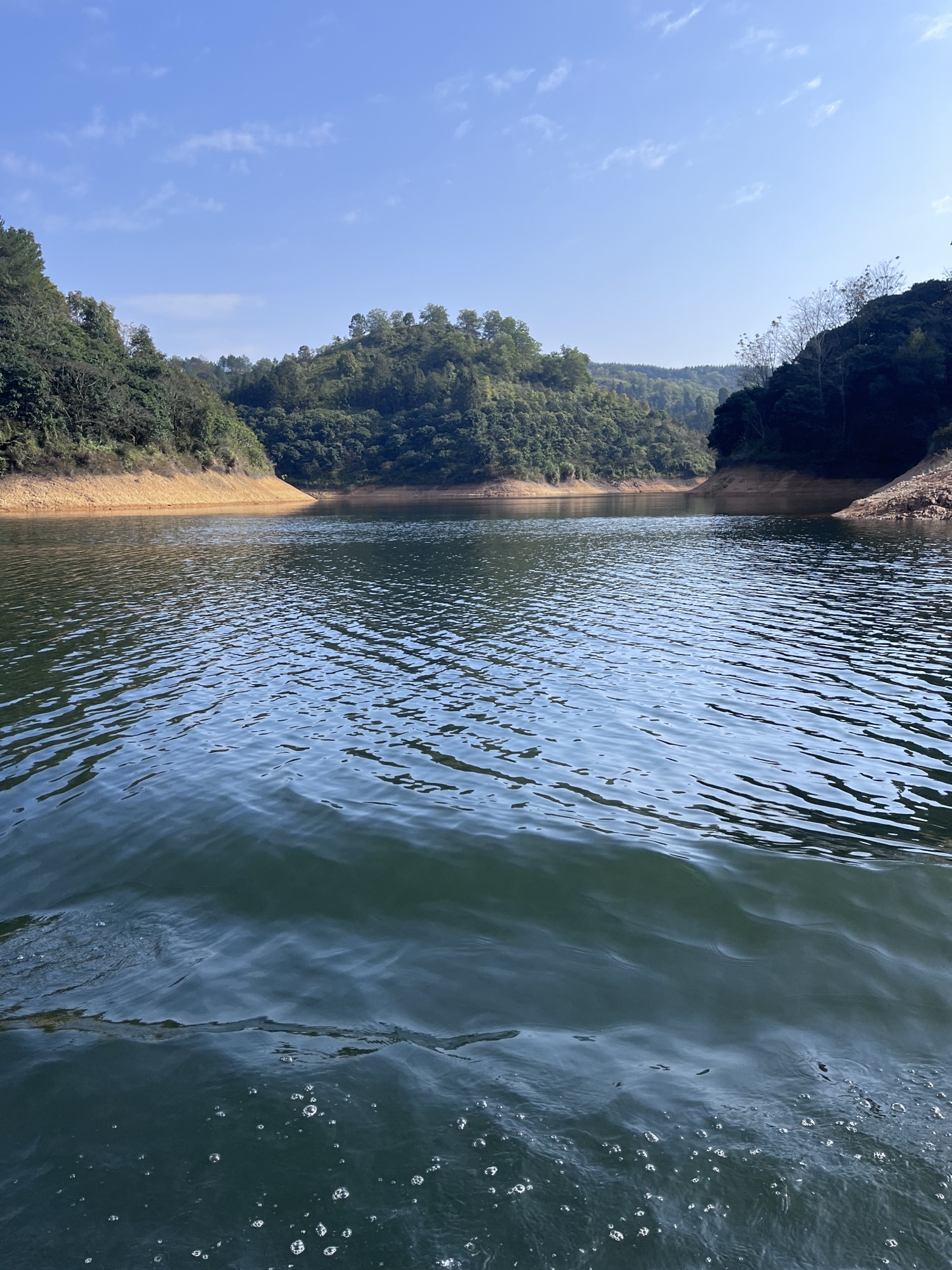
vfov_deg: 67.3
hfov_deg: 53.1
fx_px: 953
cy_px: 635
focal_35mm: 26
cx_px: 476
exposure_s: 1/2899
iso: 50
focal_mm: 5.1
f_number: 1.6
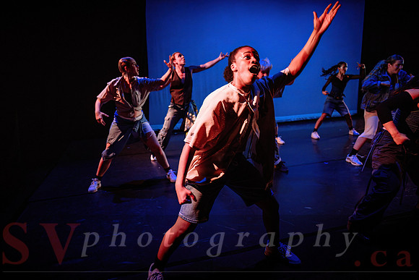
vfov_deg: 53.2
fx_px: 279
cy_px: 140
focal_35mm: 24
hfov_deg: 73.7
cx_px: 210
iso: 1600
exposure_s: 1/300
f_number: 2.8
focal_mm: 24
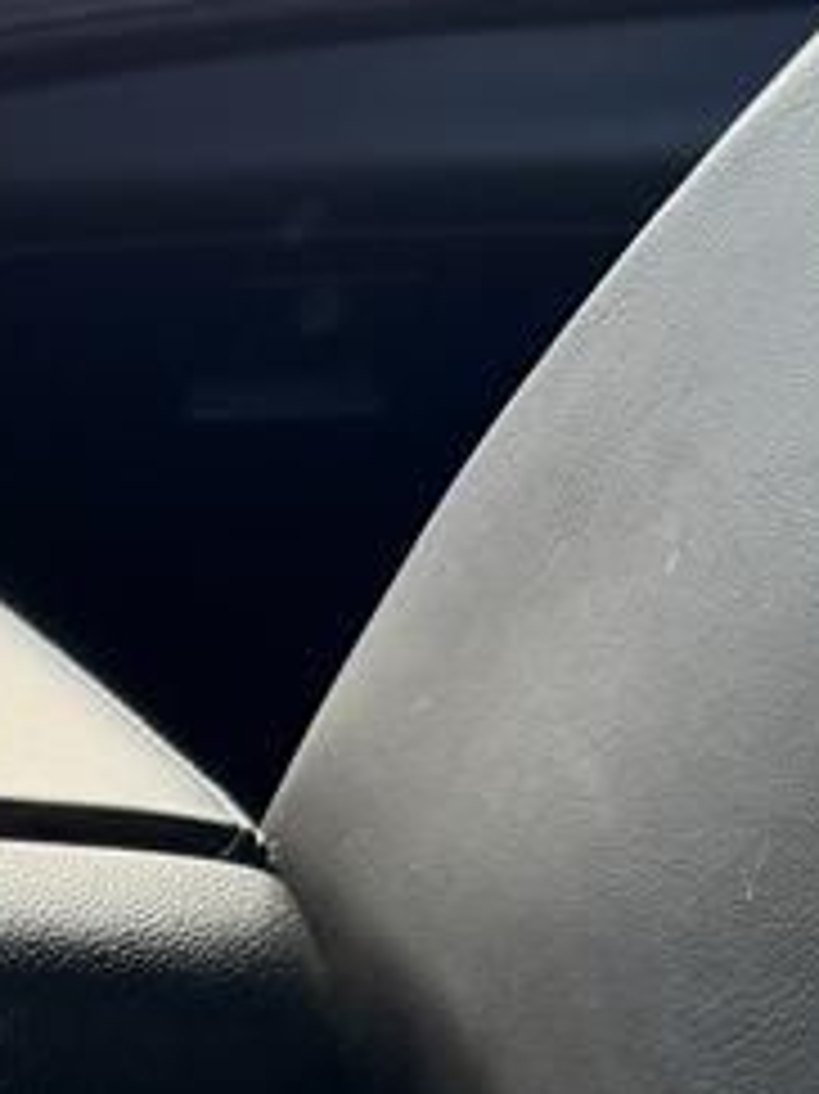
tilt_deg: -22.0
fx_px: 3000
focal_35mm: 95
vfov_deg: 19.9
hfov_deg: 13.6
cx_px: -742
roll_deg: +0.0
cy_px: 1153
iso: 200
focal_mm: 6.76
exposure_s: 1/121
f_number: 1.78
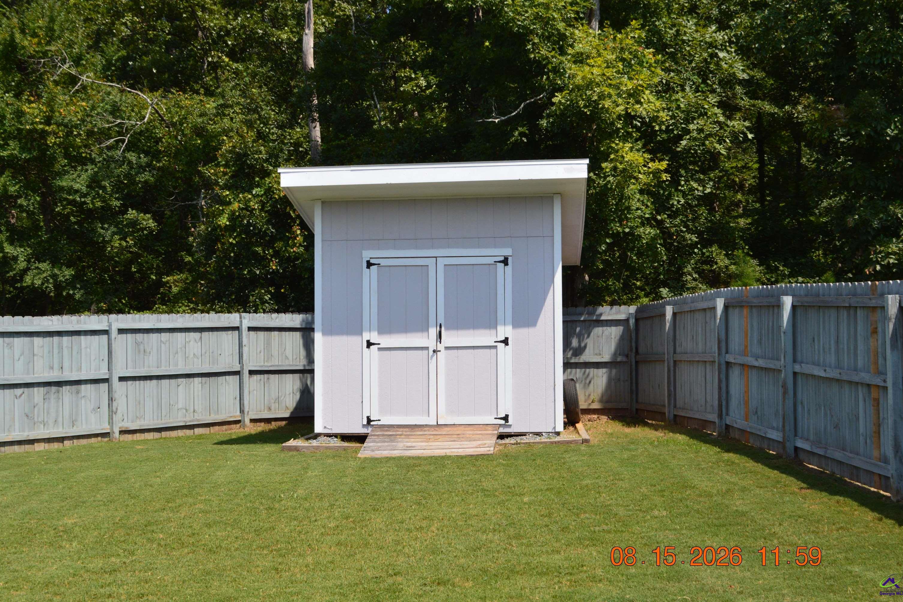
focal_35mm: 46
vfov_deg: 29.2
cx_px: 447
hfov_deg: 42.7
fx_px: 1154
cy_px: 296
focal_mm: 30
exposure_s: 1/320
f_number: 11
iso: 400
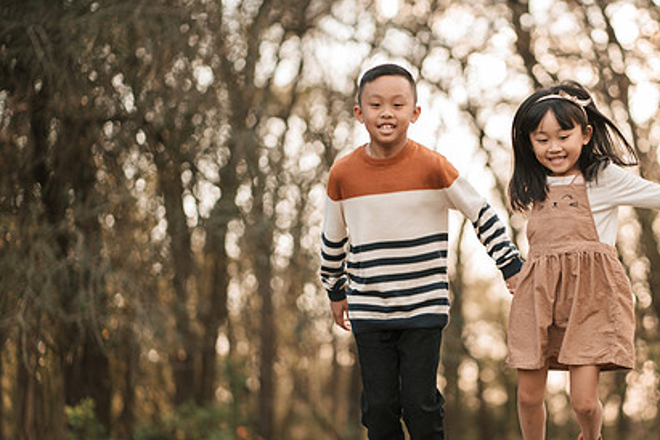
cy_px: 258
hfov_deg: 16.5
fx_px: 2273
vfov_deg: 11.1
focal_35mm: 124
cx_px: 456
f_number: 2
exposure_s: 1/500
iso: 160
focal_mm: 85
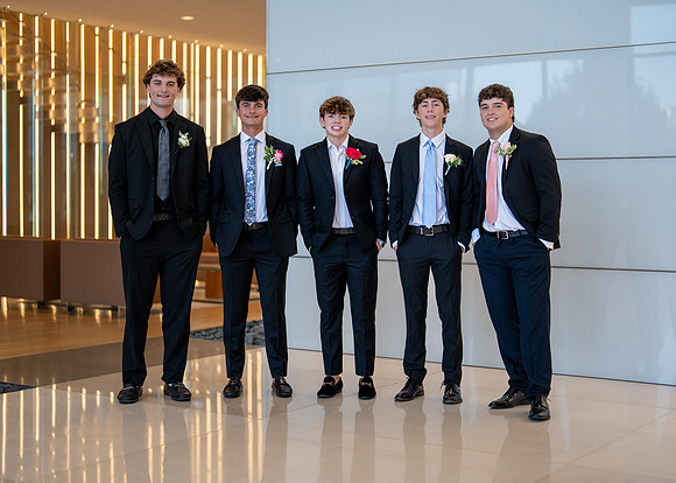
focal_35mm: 58
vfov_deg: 24.3
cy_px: 218
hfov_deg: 33.6
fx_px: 1119
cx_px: 345
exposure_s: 1/1250
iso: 400
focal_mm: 50
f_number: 1.2
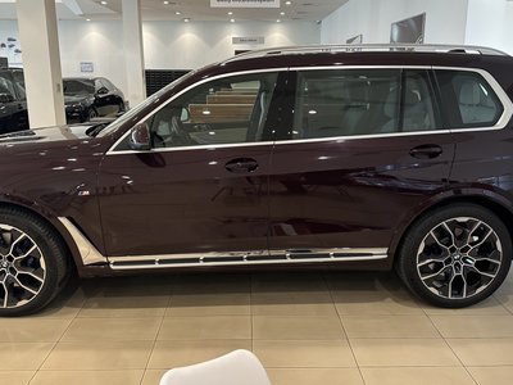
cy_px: 192
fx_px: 356
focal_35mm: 24
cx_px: 256
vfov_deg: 56.8
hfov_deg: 71.6
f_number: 1.78
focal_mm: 6.86
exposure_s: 1/50
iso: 160
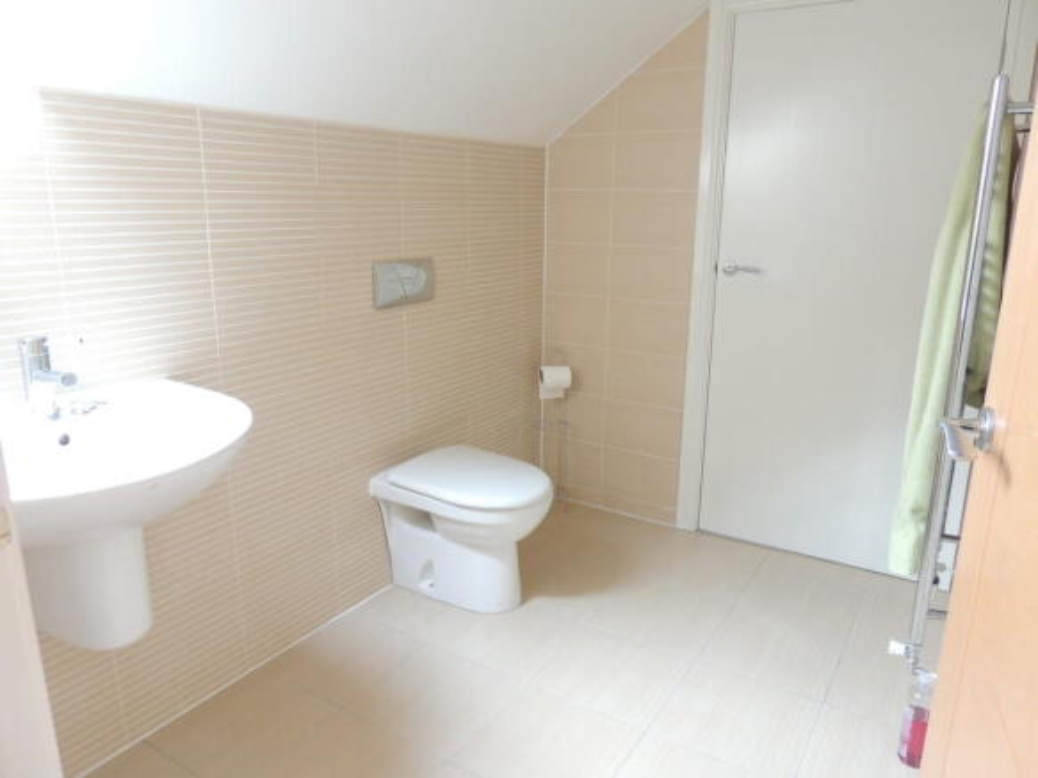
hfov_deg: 71.6
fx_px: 720
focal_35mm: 24
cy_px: 389
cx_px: 519
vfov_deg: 56.8
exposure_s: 1/25
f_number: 3
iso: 400
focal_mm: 4.3
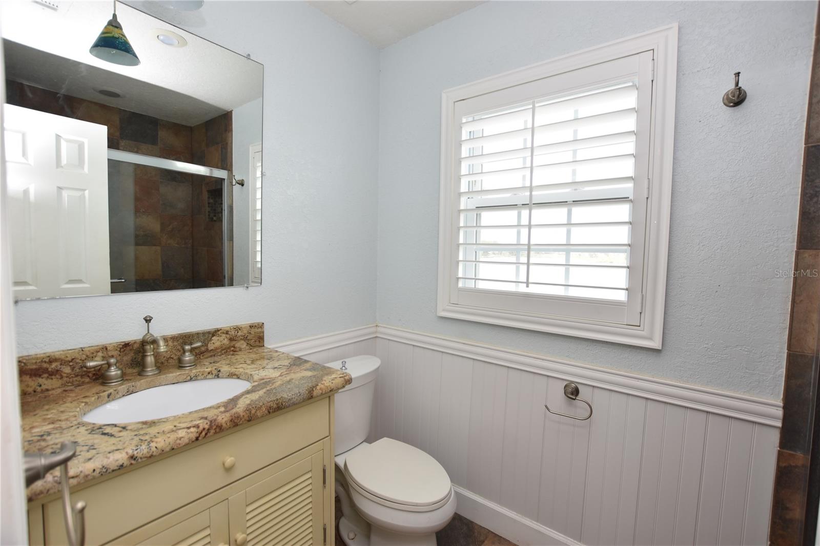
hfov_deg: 100.4
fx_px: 342
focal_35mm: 15
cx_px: 410
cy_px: 273
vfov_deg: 77.3
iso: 200
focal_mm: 10
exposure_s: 1/80
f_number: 4.5
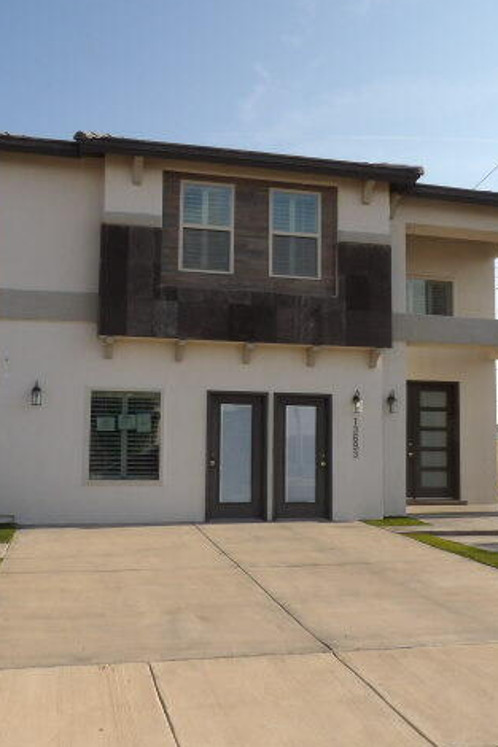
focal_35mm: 34
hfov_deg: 38.8
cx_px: 239
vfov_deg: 55.8
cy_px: 372
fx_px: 706
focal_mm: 4.3
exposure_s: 1/360
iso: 100
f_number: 5.6
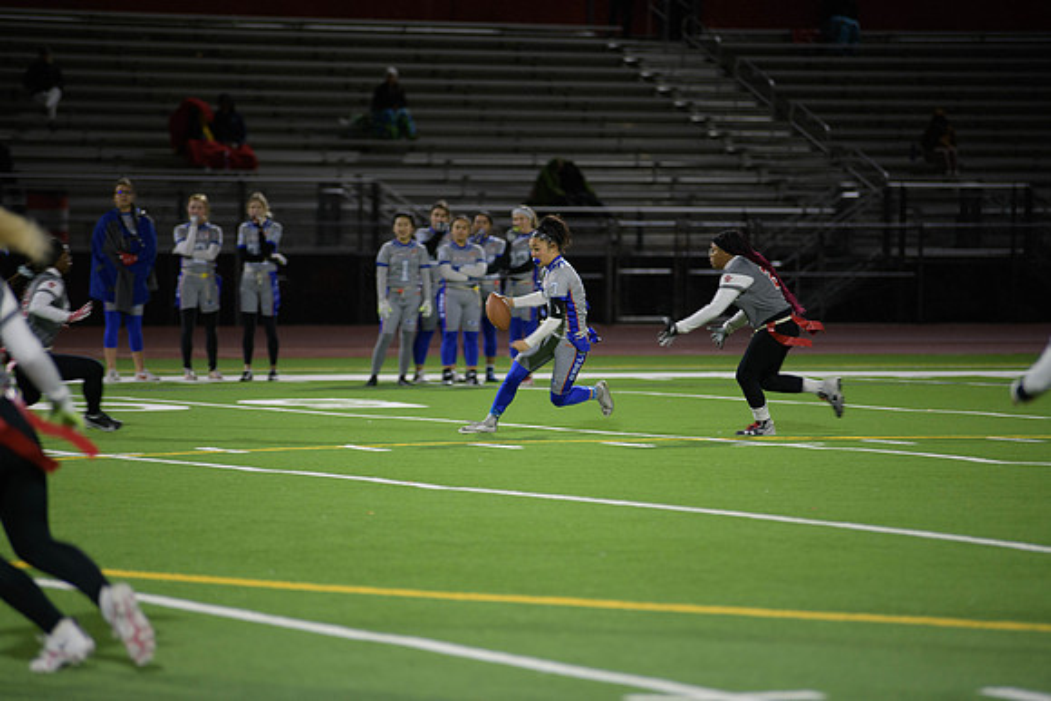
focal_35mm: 200
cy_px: 350
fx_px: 5840
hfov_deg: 10.3
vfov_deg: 6.9
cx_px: 526
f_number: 2.8
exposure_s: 1/200
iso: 900
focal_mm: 200
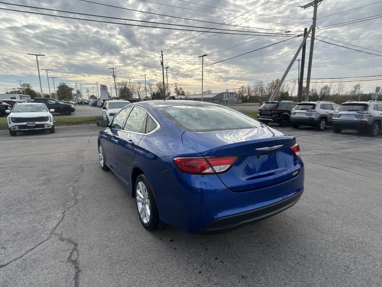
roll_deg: +2.0
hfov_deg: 67.3
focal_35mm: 26
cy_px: 144
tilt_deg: -10.8
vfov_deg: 53.1
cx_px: 191
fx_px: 287
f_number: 1.5
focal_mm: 5.7
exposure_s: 1/3356
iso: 50
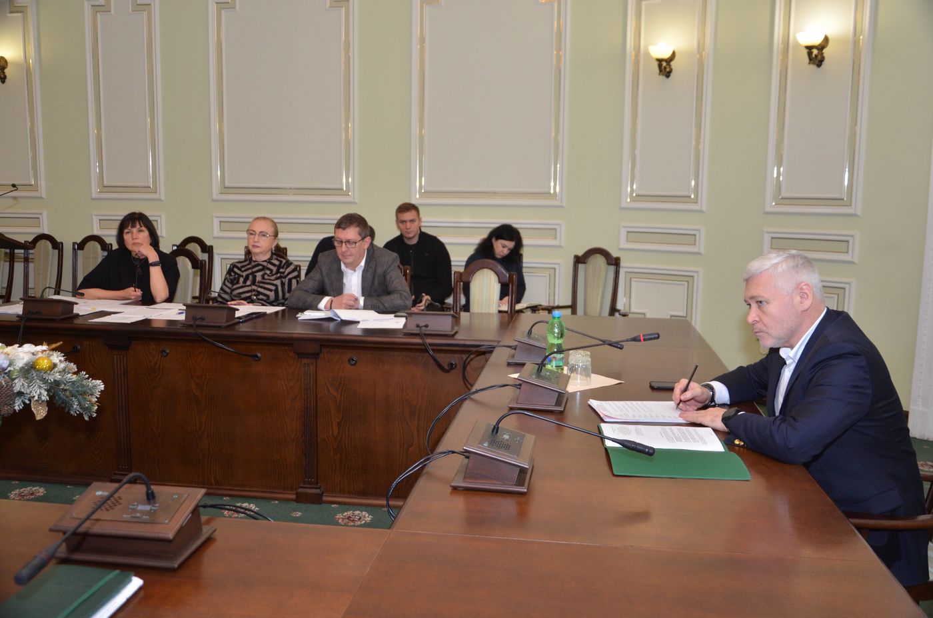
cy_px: 309
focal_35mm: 33
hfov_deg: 57.3
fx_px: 853
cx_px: 466
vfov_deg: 39.8
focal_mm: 22
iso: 800
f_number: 3.8
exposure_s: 1/200
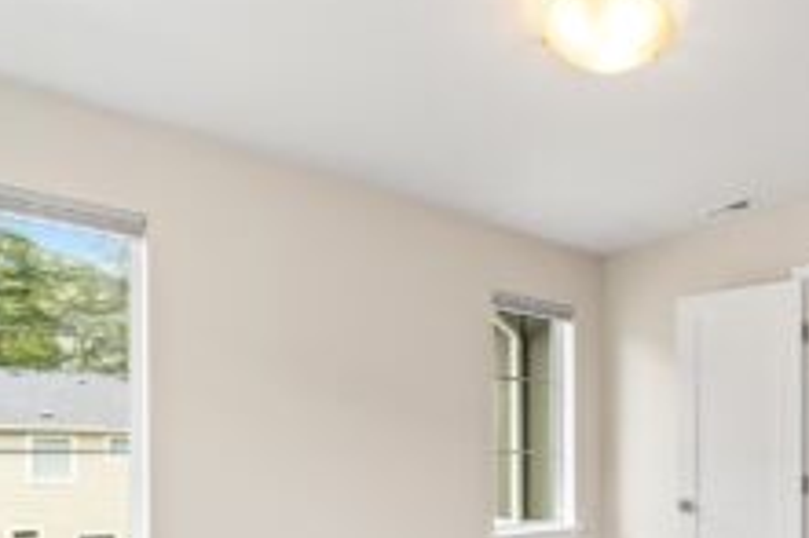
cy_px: 463
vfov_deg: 42.0
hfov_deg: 59.4
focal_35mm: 29
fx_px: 651
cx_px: 630
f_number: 8
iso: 100
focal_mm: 16
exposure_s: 1/13
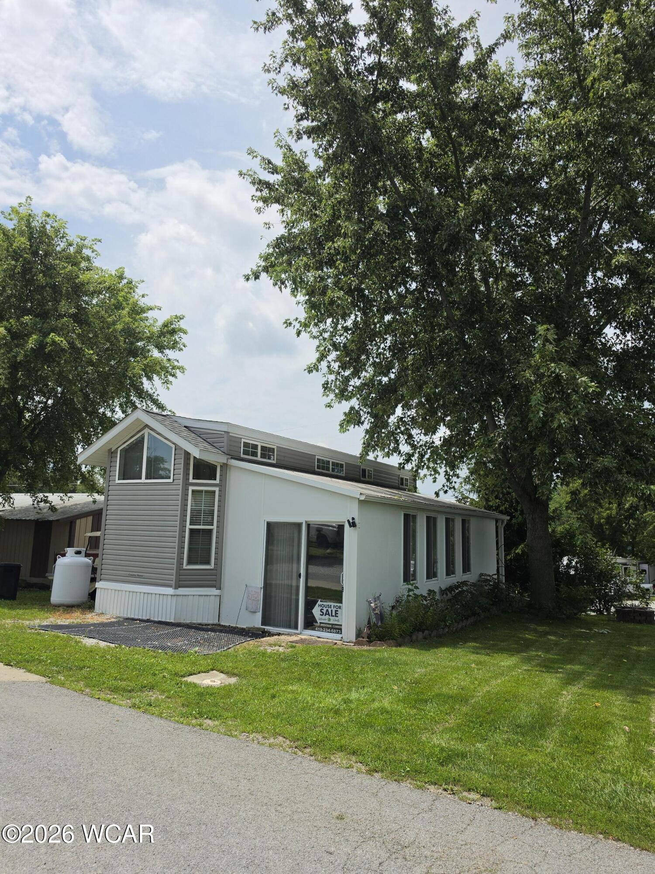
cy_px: 437
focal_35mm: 23
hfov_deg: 58.9
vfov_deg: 73.9
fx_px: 580
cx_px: 328
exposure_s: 1/7939
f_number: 1.4
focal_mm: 6.5
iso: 32
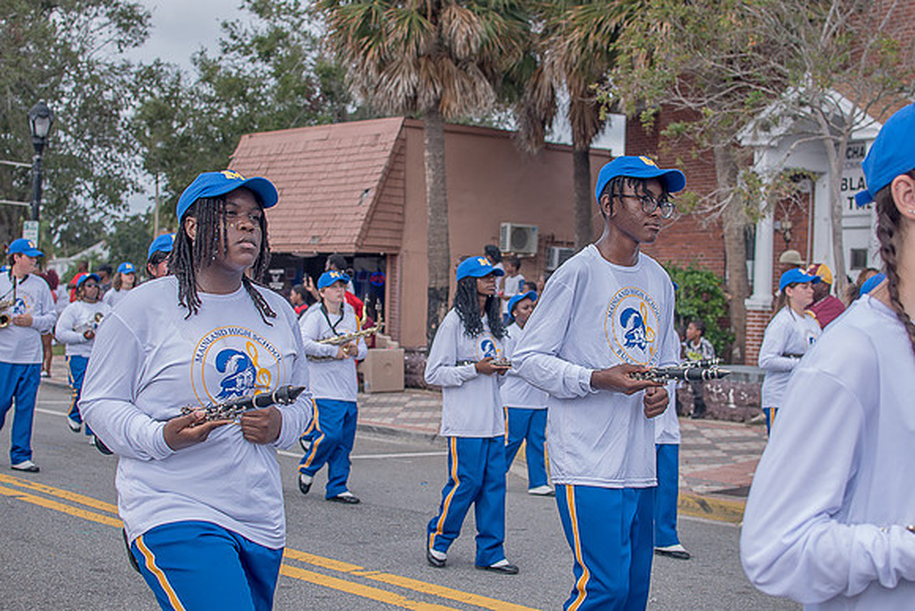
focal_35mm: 52
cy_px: 306
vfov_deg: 26.0
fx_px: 1322
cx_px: 458
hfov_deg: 38.2
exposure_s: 1/500
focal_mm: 35
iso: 100
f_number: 4
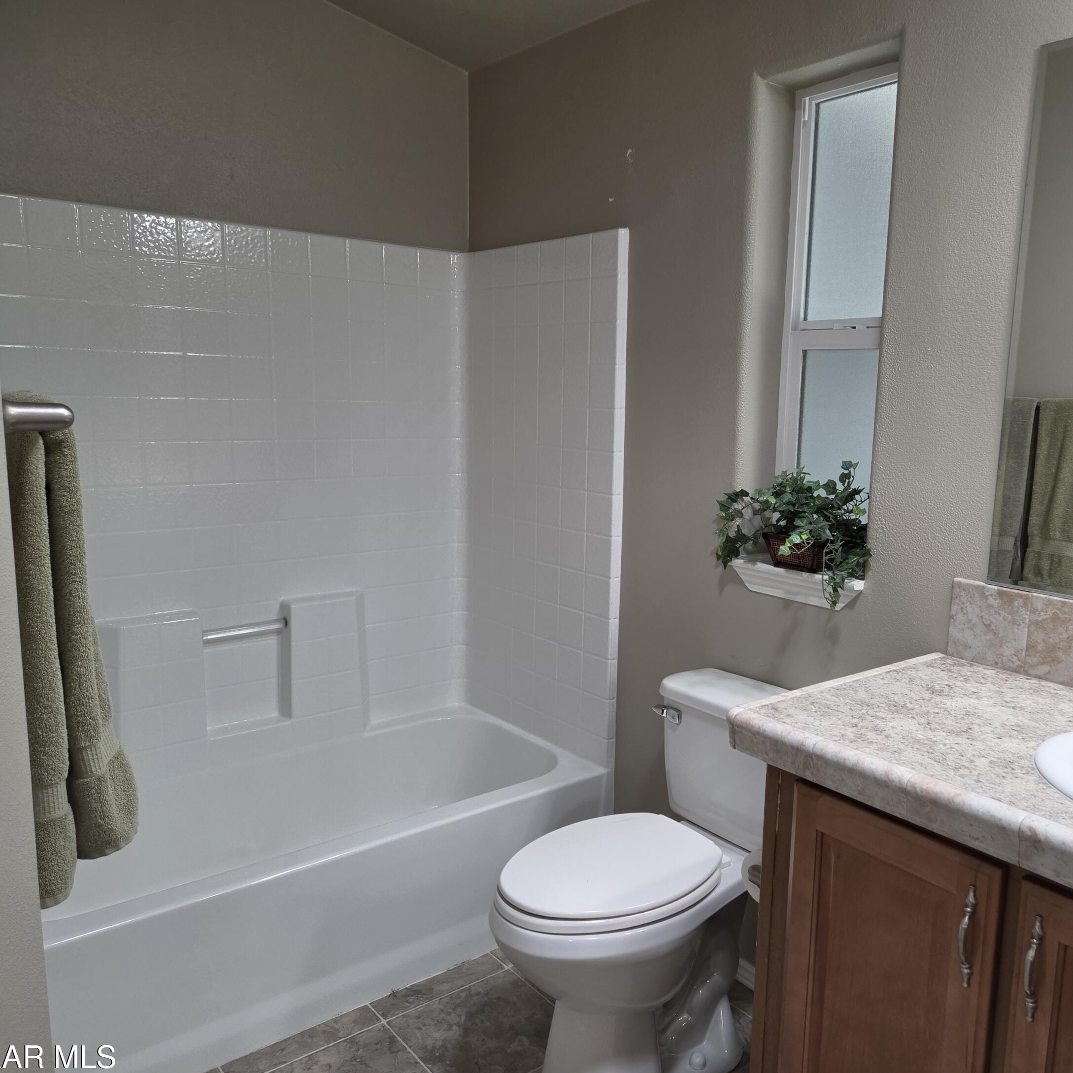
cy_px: 554
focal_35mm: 28
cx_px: 598
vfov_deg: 57.3
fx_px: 982
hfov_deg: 57.2
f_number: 1.8
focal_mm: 5.4
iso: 200
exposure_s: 1/120
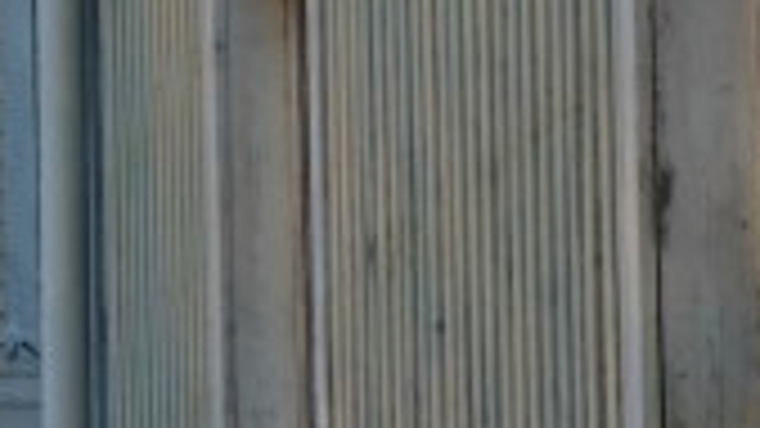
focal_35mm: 466
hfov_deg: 4.5
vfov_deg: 2.6
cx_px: -1345
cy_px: 761
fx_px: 9393
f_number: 5.6
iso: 100
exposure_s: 1/80
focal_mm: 49
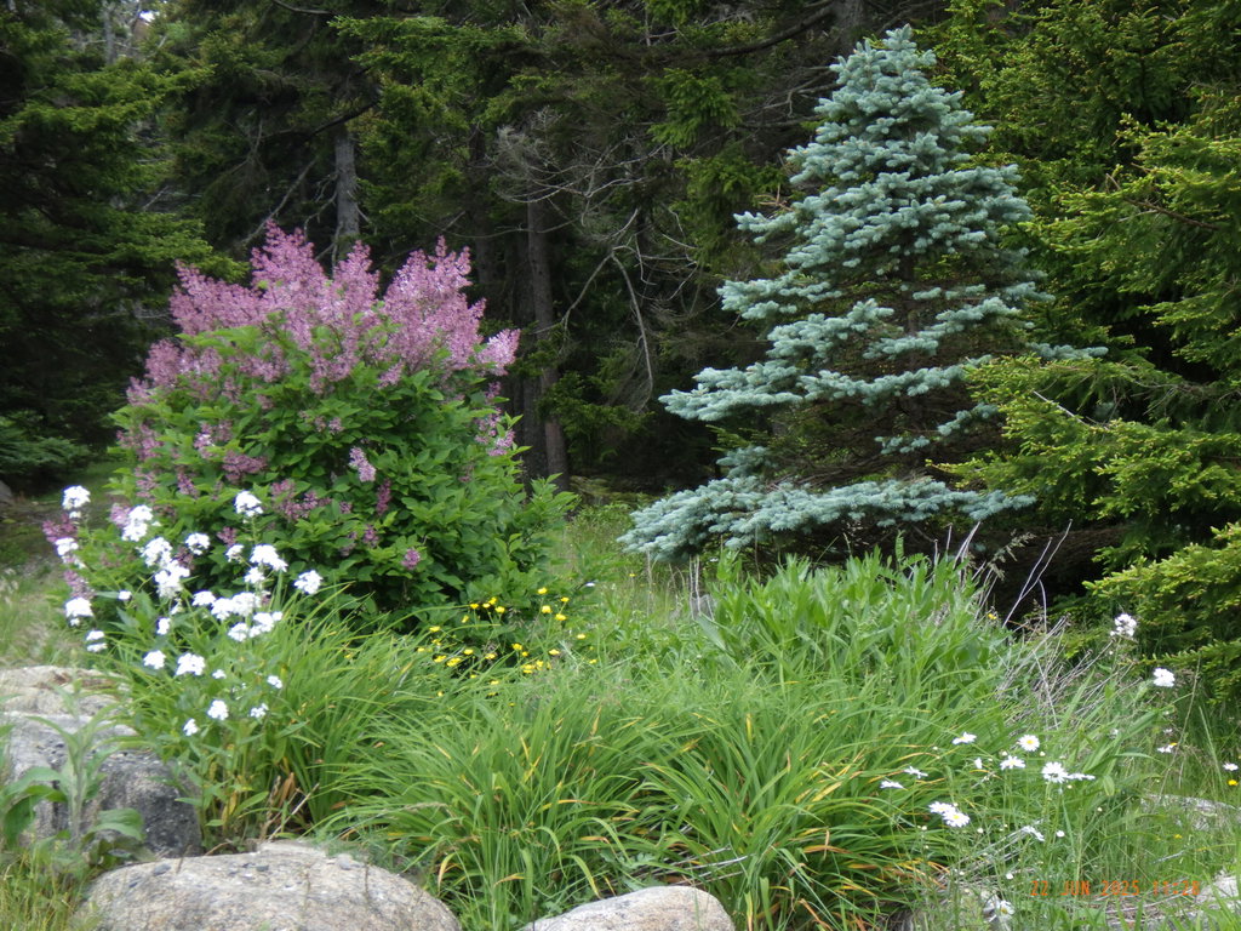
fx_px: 3370
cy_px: 466
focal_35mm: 94
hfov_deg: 20.9
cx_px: 620
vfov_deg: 15.7
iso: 125
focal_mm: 16.7
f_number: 5
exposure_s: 1/160
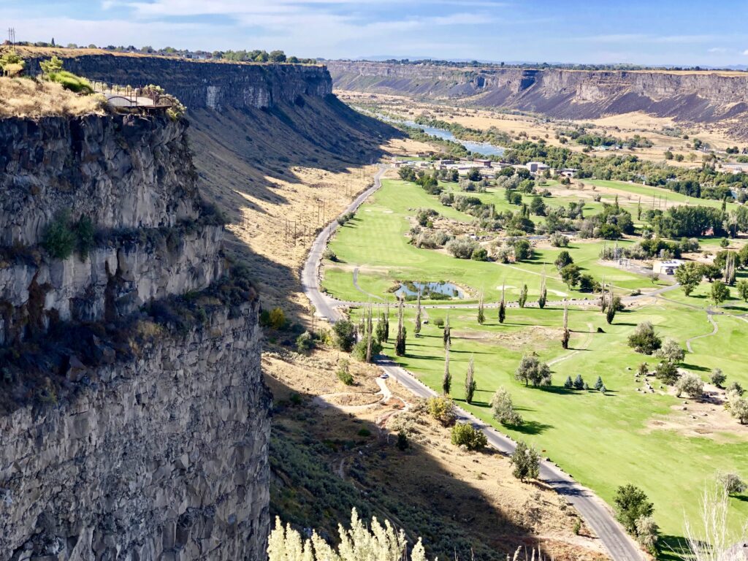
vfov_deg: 25.7
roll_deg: -2.8
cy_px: 280
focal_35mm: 57
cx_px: 374
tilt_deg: -11.8
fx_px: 1232
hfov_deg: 33.8
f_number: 2.8
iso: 20
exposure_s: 1/350
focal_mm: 6.6
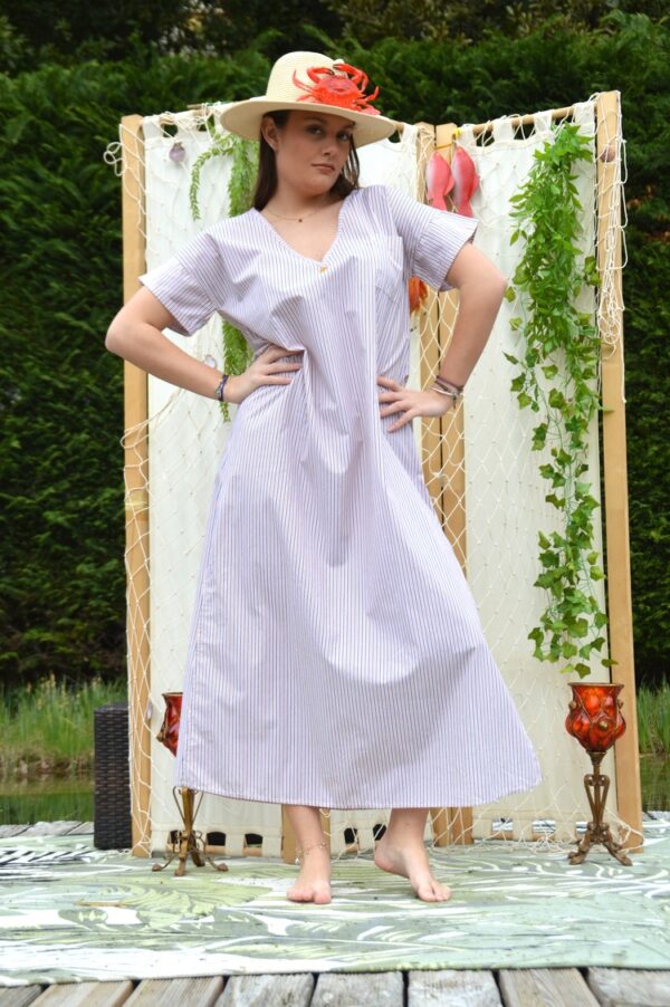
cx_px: 335
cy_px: 504
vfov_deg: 31.9
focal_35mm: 63
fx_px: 1761
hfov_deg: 21.5
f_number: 7.1
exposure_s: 1/200
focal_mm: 42
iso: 100
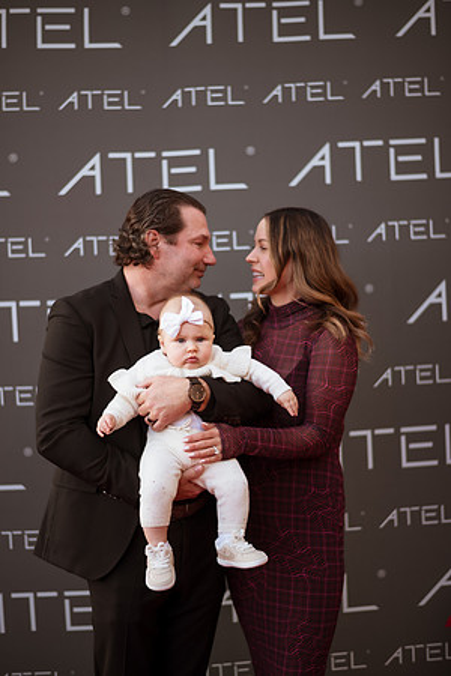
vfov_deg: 34.5
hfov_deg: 23.4
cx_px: 226
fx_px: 1090
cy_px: 338
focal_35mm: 58
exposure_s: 1/1000
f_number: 1.4
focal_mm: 58
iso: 125
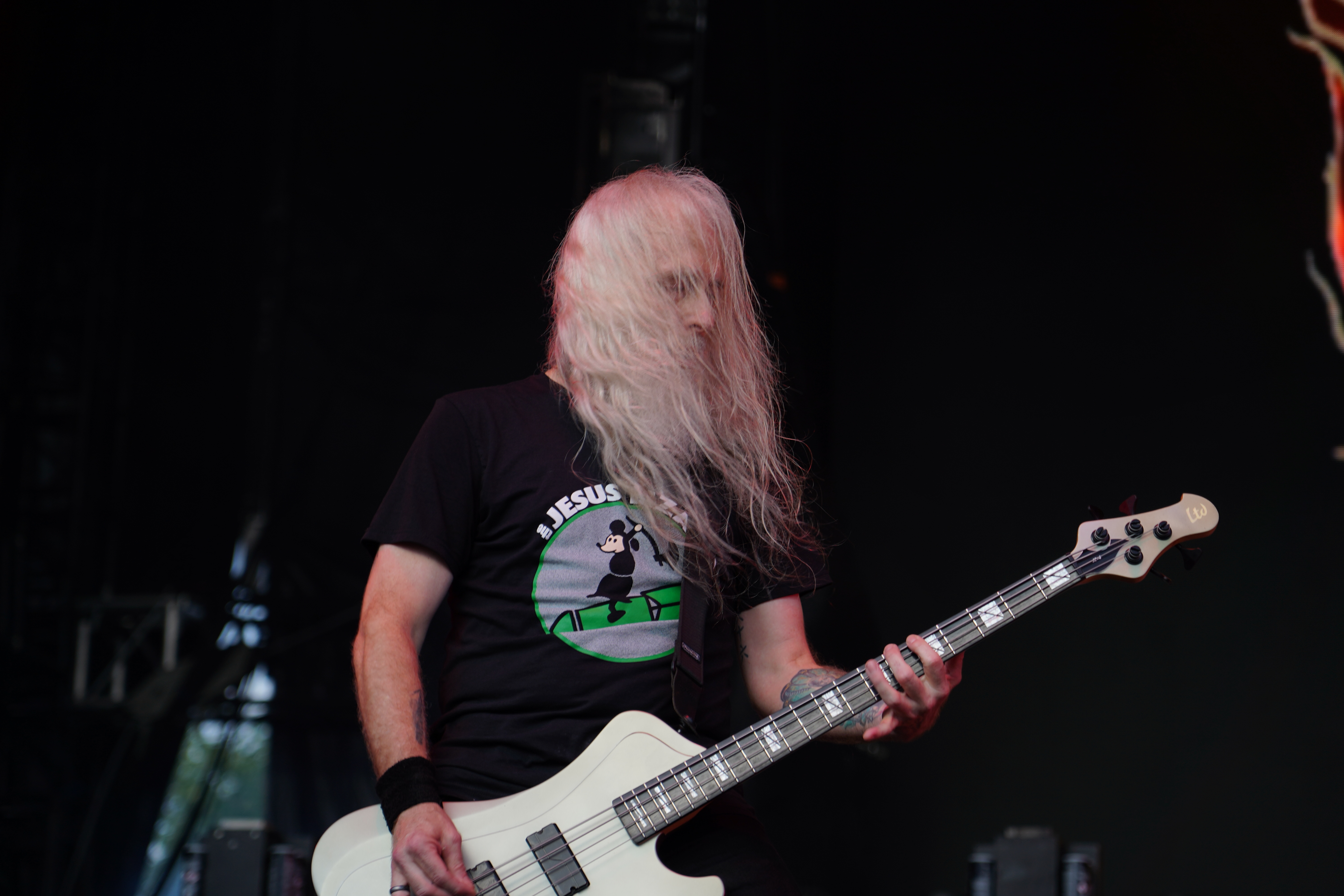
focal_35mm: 105
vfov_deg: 13.0
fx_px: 3920
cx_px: 672
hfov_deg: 19.5
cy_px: 448
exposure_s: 1/125
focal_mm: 105
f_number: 4
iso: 125
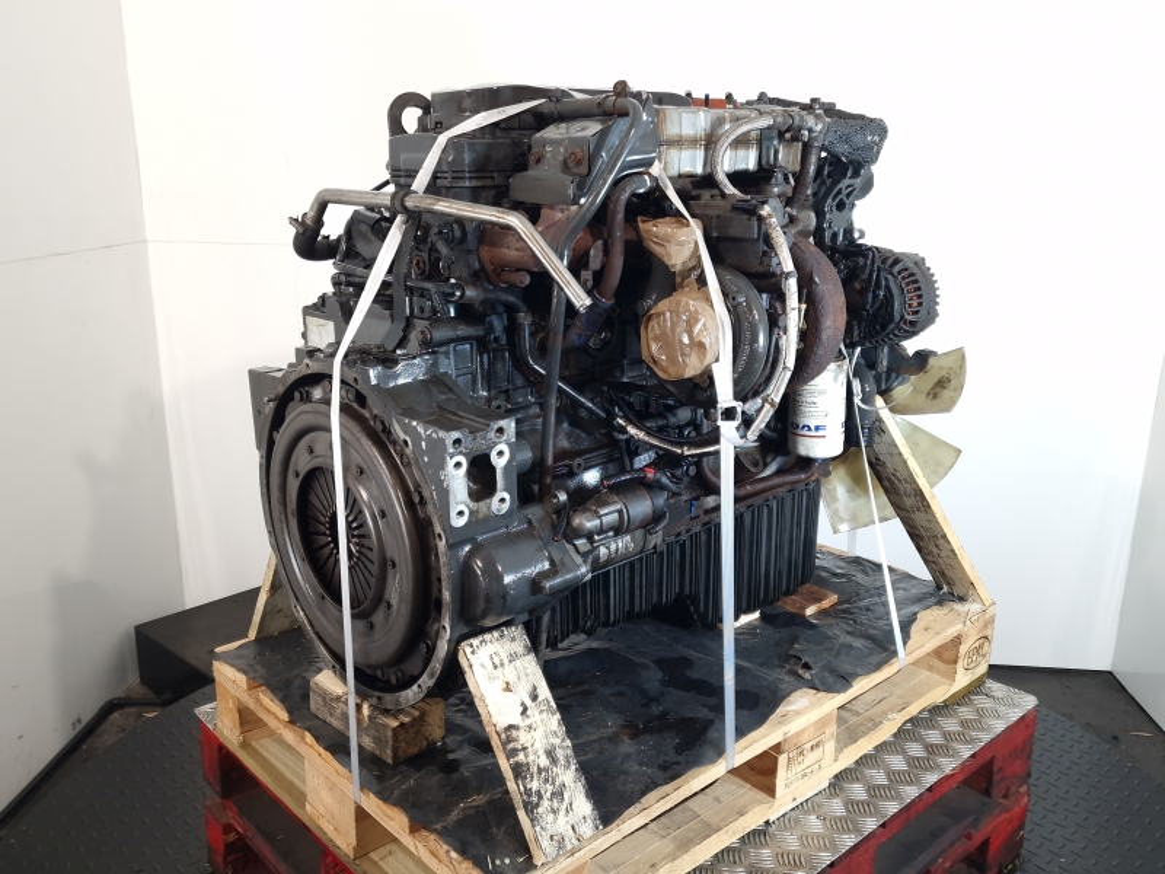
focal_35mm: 23
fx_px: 774
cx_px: 582
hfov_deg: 73.9
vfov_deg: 58.9
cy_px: 437
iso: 100
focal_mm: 6.4
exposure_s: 1/50
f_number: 1.8
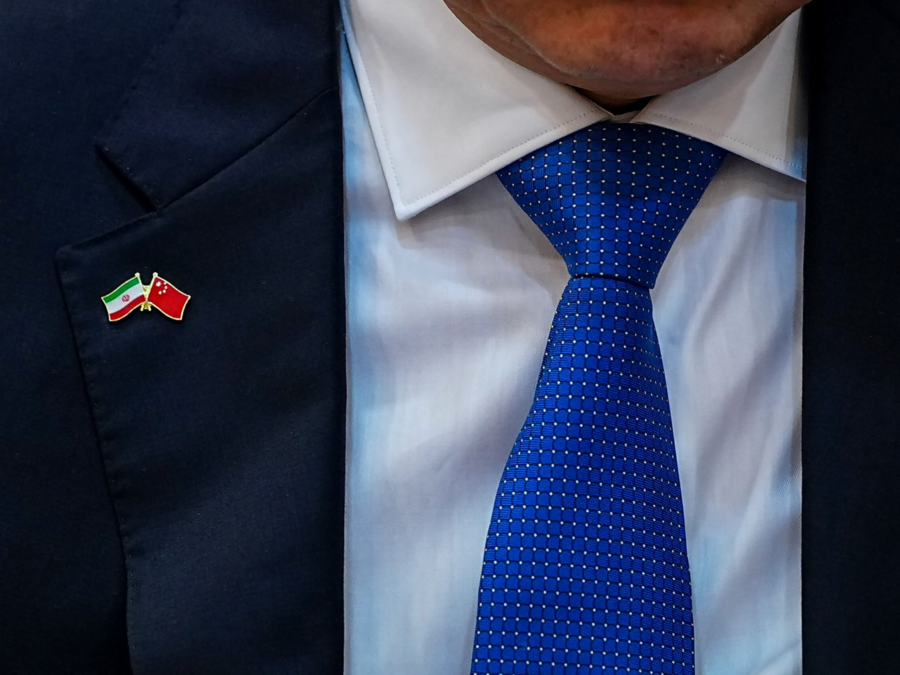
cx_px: 402
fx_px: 5642
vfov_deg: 6.8
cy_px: 338
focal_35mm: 217
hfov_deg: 9.1
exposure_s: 1/160
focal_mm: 200
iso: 2000
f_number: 3.5
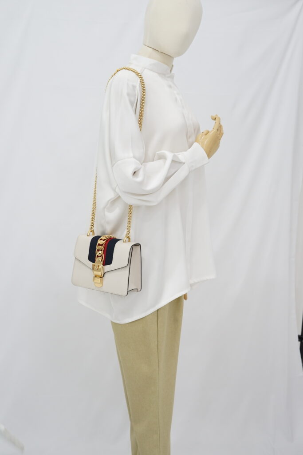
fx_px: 631
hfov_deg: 27.0
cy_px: 228
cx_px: 152
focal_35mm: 50
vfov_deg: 39.6
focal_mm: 50
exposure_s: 1/13
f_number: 6.3
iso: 640
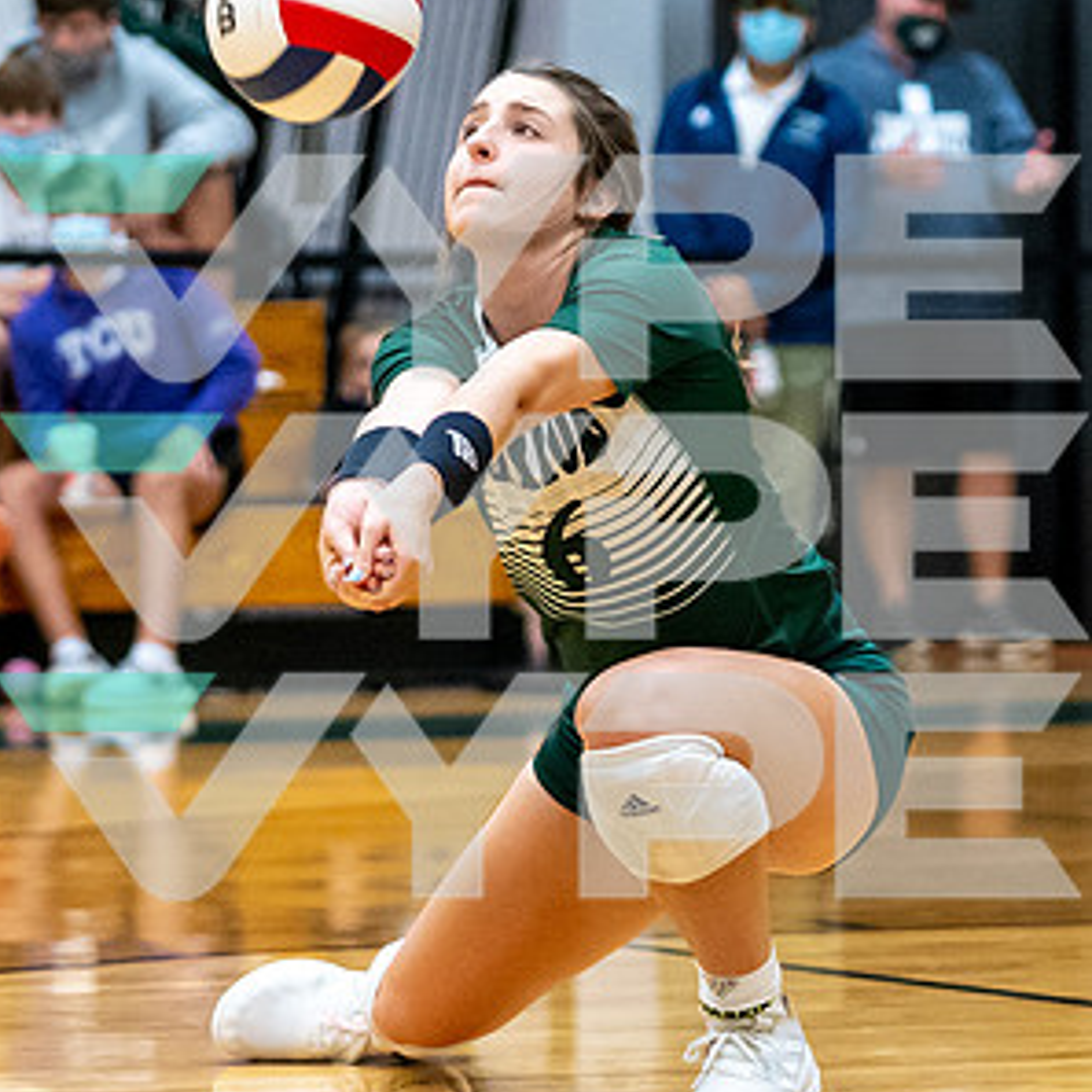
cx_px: 567
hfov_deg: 7.1
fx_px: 8780
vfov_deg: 7.1
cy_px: 459
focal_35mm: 246
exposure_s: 1/1250
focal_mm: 80
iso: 3200
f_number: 2.8
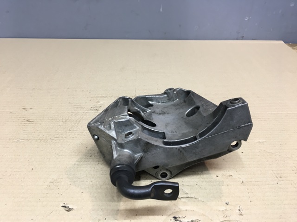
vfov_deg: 48.2
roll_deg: -1.9
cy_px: 111
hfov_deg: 61.7
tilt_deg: -29.8
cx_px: 148
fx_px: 249
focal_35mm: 29
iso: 64
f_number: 2.2
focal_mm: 4.15
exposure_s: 1/33
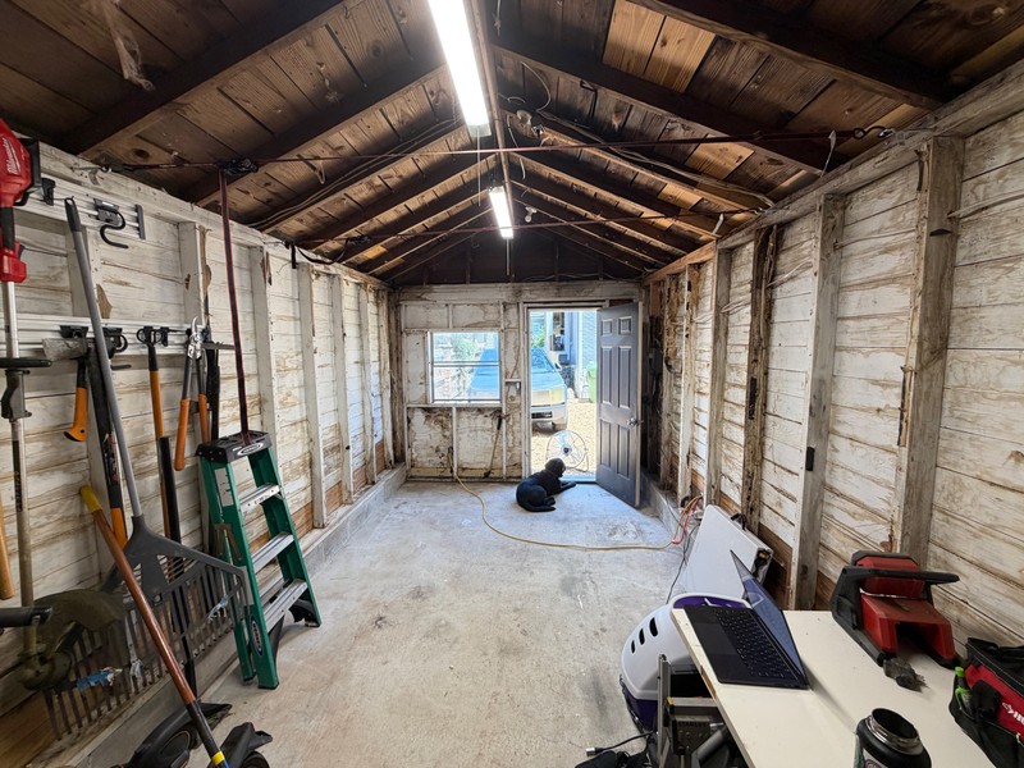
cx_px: 512
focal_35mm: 14
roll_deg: +0.6
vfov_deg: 85.7
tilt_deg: -4.3
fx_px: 414
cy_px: 384
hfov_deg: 102.1
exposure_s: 1/120
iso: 100
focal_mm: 2.22
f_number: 2.2
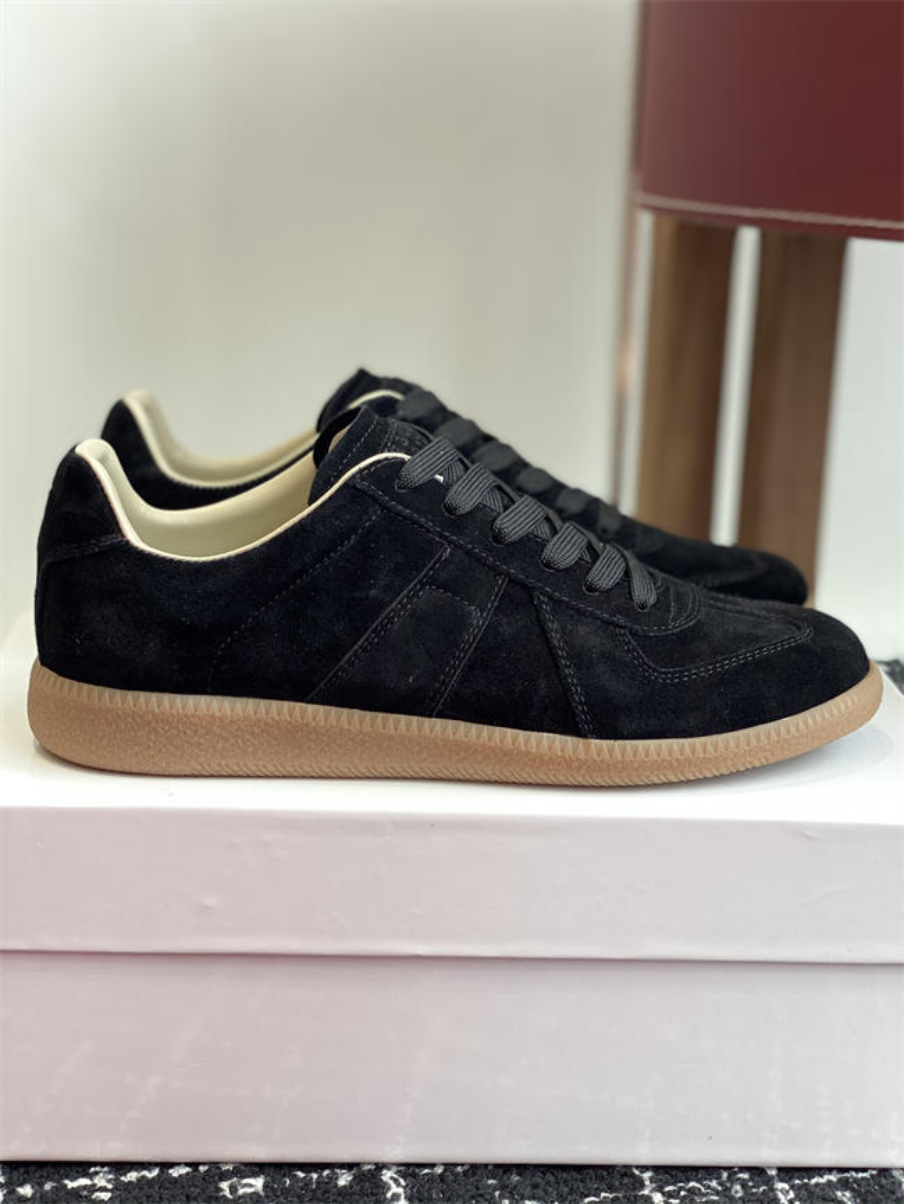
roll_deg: -2.6
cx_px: 452
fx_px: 1810
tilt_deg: -14.6
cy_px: 602
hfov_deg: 28.0
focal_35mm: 52
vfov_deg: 36.8
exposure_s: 1/122
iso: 50
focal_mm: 6
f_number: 2
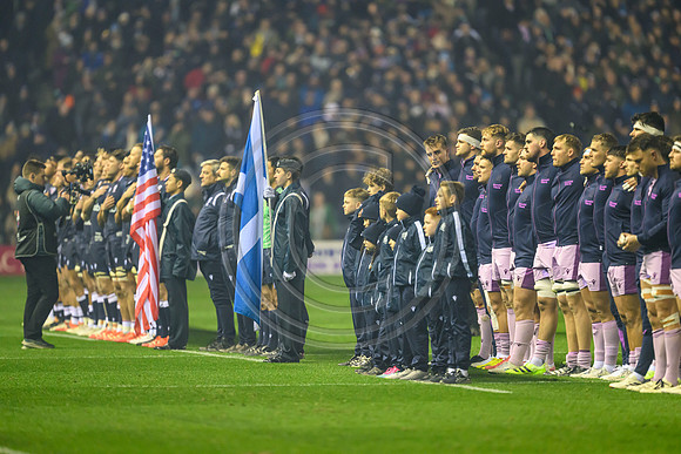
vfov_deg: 3.4
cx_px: 340
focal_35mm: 400
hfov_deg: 5.2
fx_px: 7568
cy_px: 227
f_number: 2.8
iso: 5000
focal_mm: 400
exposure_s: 1/1250
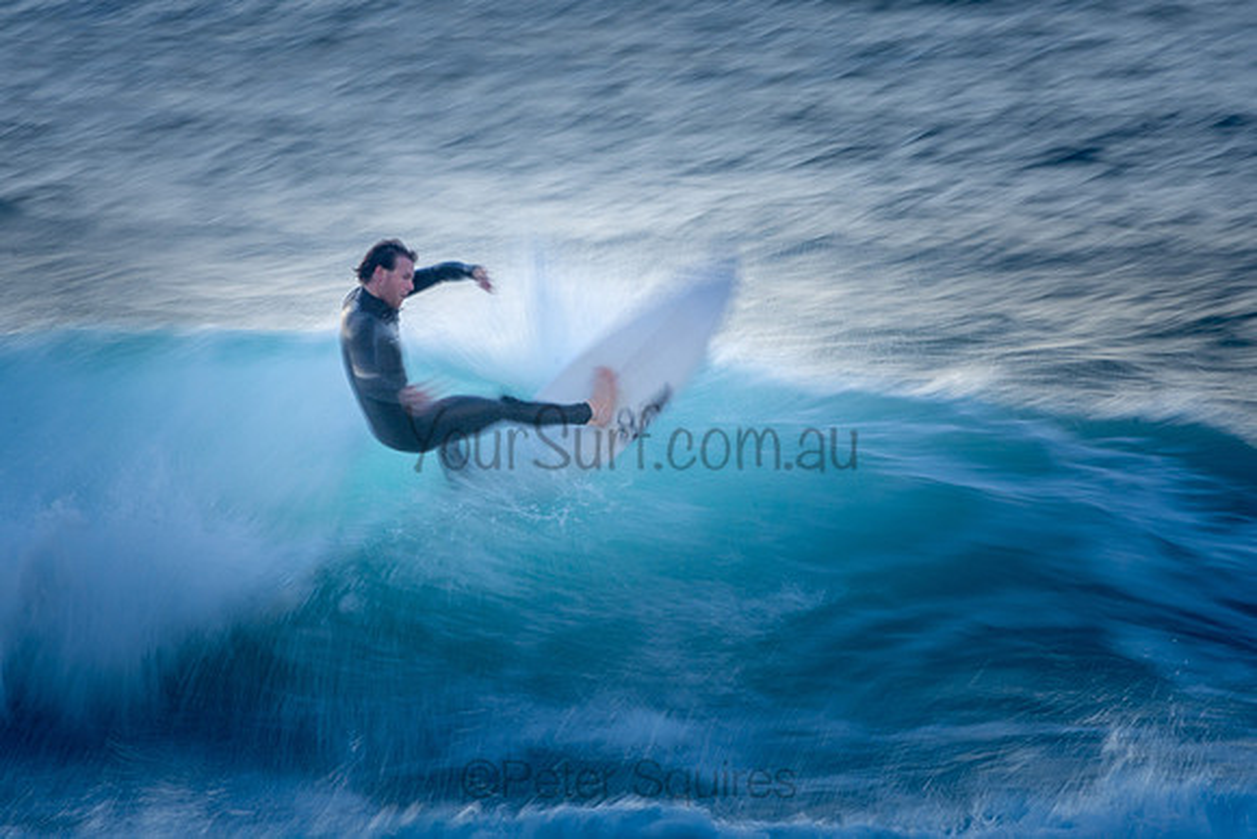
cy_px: 323
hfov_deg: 2.1
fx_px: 34859
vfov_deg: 1.4
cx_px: 769
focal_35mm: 998
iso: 100
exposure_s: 1/20
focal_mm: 500
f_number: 22
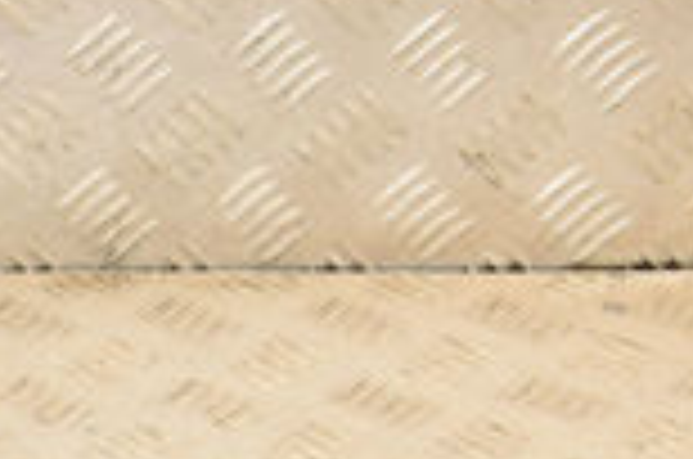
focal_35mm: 175
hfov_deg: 11.1
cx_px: -477
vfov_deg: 7.7
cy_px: 603
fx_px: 3362
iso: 800
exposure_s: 1/200
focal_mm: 28
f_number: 6.3
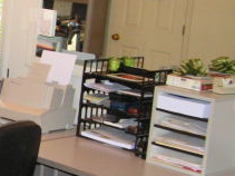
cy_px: 79
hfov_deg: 17.0
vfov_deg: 13.7
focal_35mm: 108
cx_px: -82
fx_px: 733
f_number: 2.8
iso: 200
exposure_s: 1/40
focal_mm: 6.3
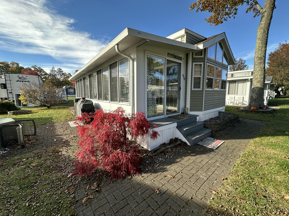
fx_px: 117
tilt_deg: -7.5
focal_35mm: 14
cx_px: 144
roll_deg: +0.5
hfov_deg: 102.1
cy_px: 108
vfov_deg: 85.7
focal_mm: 2.22
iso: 40
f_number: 2.2
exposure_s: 1/376
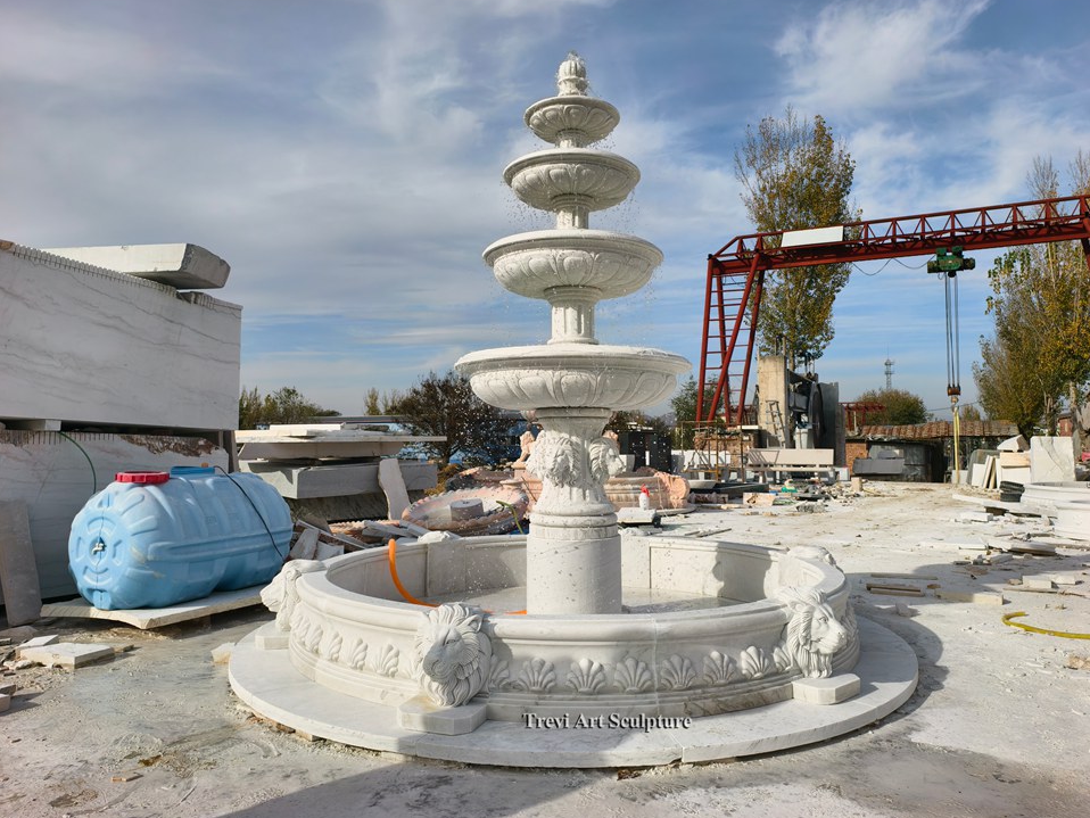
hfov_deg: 71.5
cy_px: 396
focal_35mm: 24
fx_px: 756
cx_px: 568
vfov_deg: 56.8
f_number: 1.57
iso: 72
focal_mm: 6.54
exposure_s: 1/6211
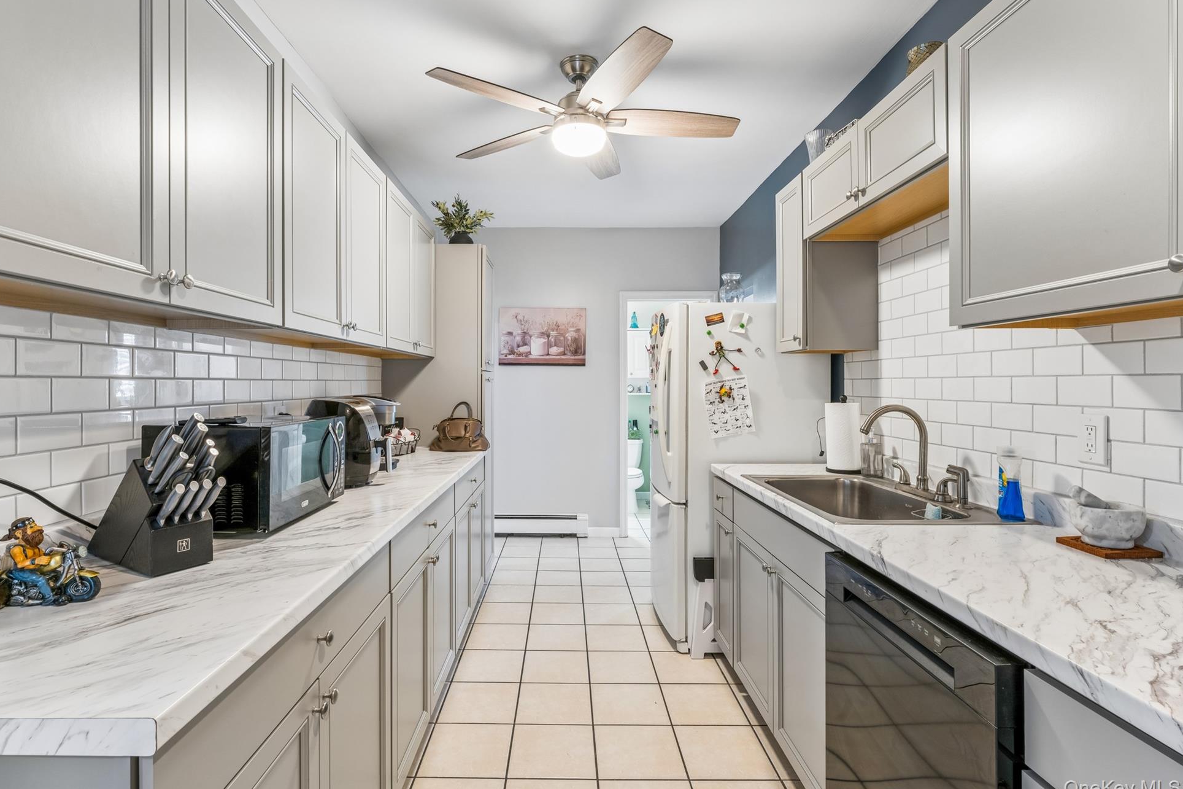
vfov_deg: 69.1
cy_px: 383
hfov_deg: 91.8
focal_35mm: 17
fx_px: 573
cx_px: 560
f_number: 13
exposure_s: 1/2
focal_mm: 16.4
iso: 400
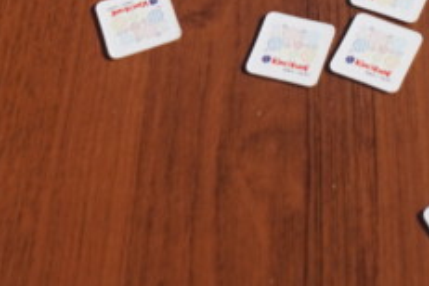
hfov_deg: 16.2
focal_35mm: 124
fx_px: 1478
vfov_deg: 10.1
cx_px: 431
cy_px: -322
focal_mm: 28
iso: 100
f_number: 7.1
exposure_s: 1/250
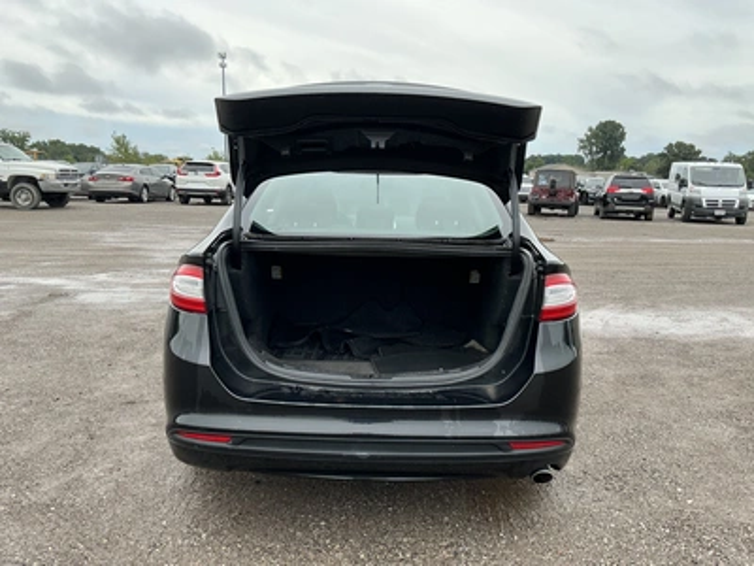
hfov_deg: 63.4
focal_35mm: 28
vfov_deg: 49.7
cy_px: 283
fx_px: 610
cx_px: 377
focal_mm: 3
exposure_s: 1/700
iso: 25
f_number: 1.8
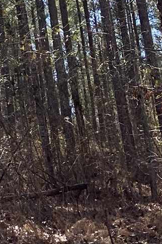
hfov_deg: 9.0
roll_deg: +0.8
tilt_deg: +24.2
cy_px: -160
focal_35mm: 139
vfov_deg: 13.6
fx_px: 938
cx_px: -221
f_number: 1.8
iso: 20
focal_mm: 3.99
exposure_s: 1/685
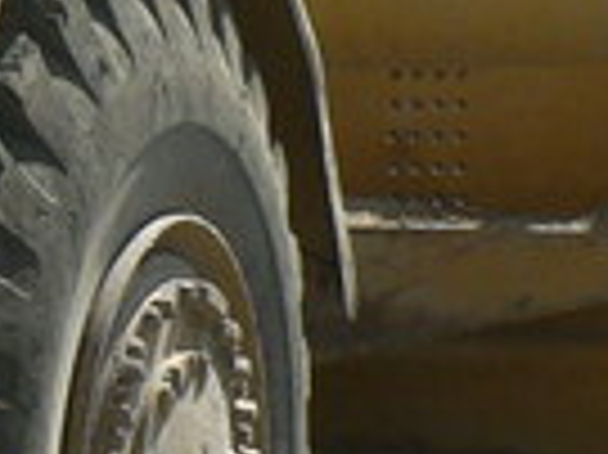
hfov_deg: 8.9
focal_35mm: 214
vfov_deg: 6.9
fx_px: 3755
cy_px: -4
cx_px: -432
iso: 80
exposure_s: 1/400
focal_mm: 6
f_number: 4.5
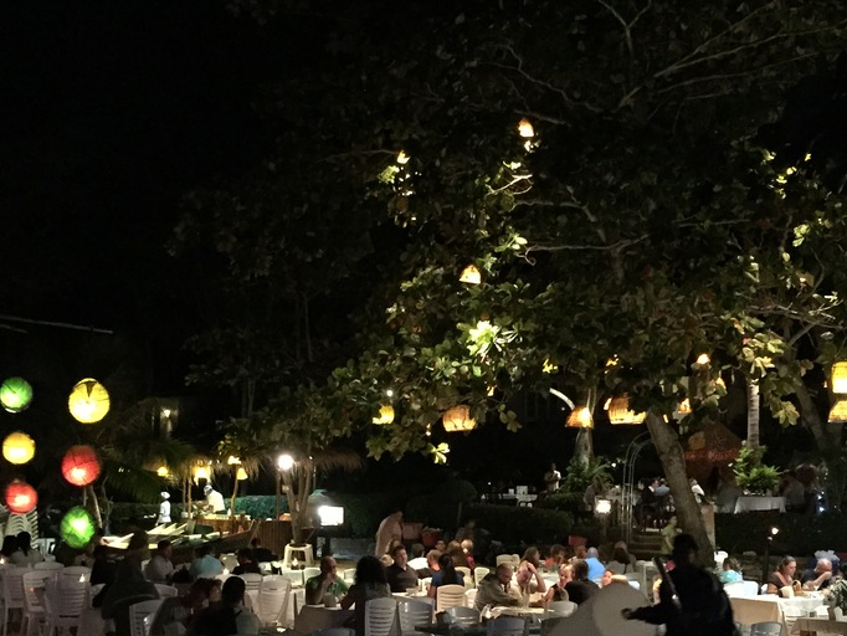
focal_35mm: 51
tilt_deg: +3.7
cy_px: 438
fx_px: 1248
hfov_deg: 37.5
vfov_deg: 28.3
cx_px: 427
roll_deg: -1.5
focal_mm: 4.15
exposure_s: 1/15
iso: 1000
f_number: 2.2
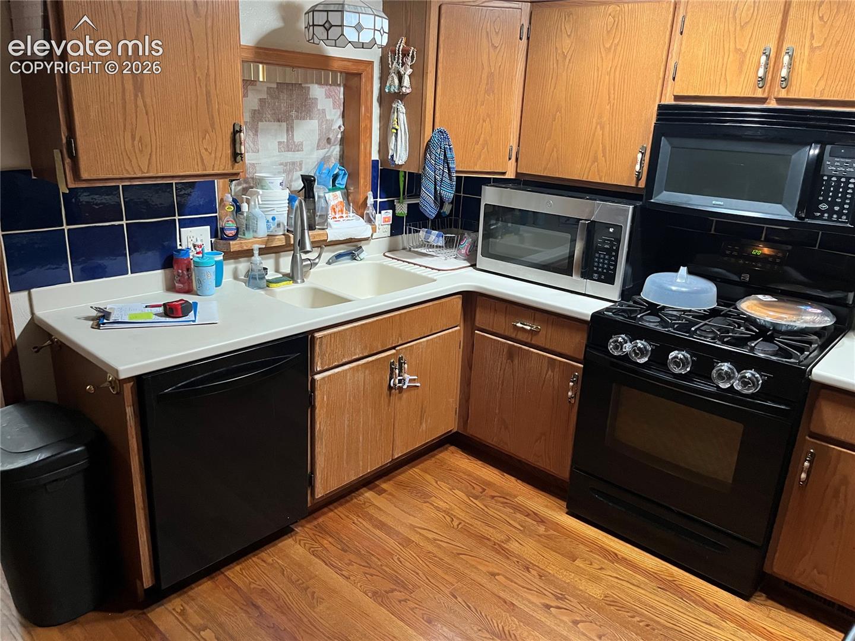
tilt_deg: -17.9
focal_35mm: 26
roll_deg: -2.7
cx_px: 428
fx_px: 642
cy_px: 320
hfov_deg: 67.3
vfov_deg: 53.1
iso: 400
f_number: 1.6
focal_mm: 5.1
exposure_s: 1/60
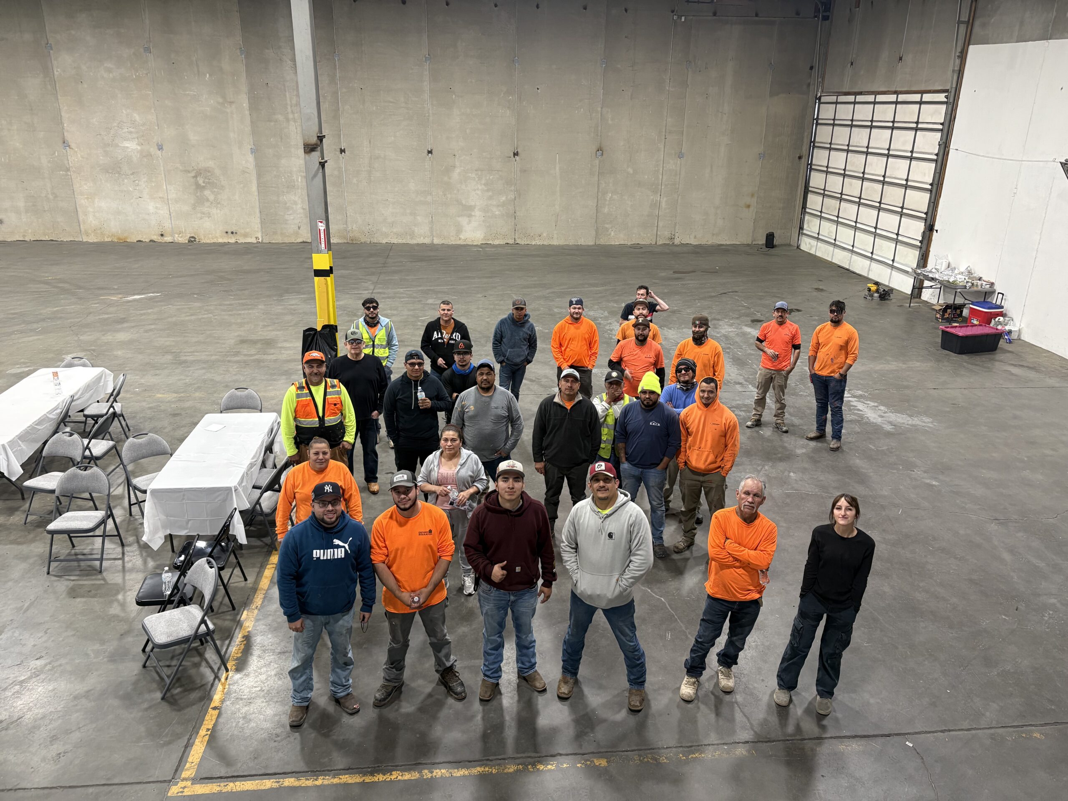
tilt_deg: -19.6
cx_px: 534
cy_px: 400
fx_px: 802
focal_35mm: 26
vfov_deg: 53.1
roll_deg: -0.5
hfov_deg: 67.3
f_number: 1.6
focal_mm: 5.96
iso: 200
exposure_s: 1/60
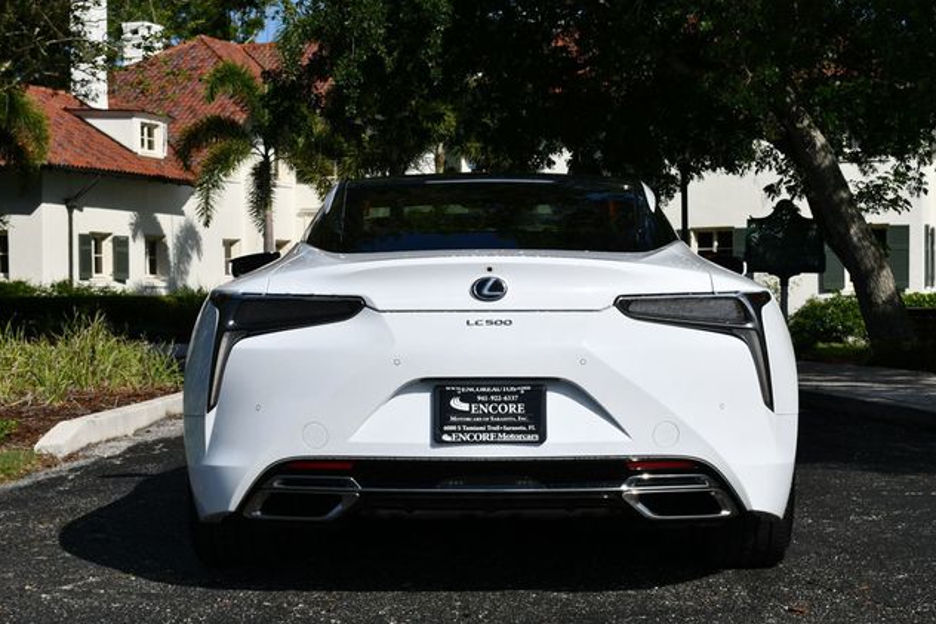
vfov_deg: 19.2
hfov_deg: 28.5
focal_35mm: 71
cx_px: 468
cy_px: 316
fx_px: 1845
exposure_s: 1/400
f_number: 10
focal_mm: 35
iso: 100
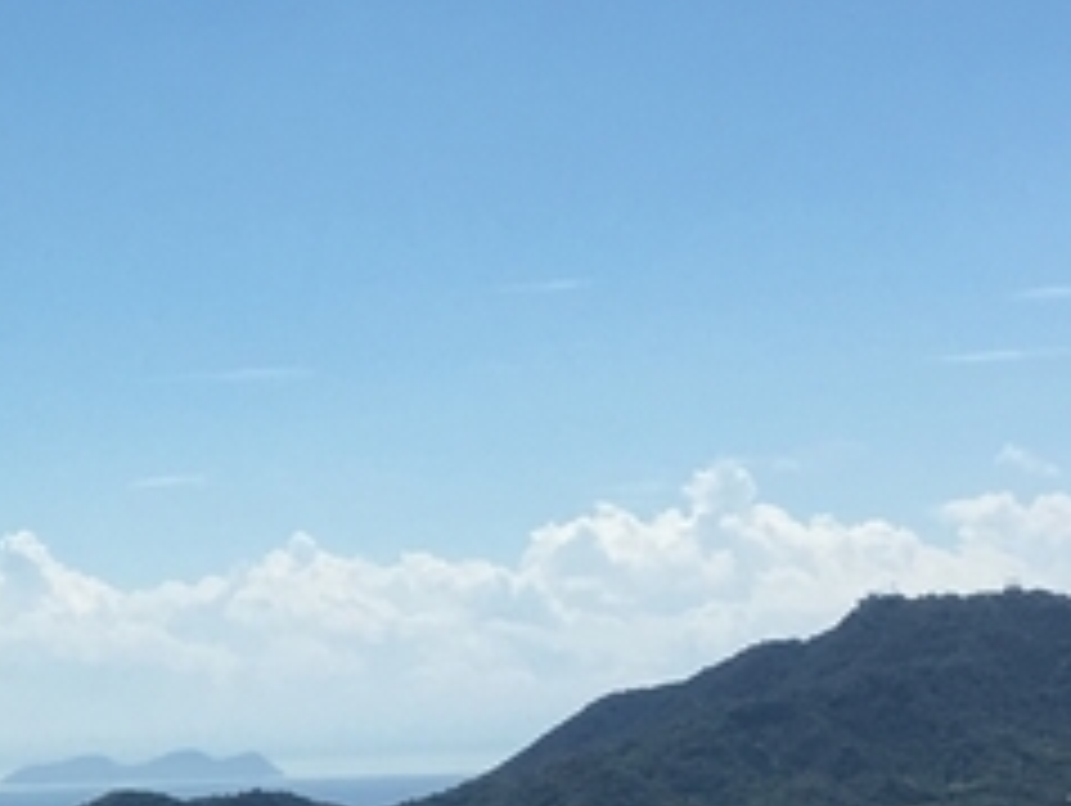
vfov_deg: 10.1
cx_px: -472
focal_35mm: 146
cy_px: 702
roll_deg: +0.5
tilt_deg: +2.3
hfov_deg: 12.9
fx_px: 4522
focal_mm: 4.15
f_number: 2.2
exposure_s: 1/2564
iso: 25
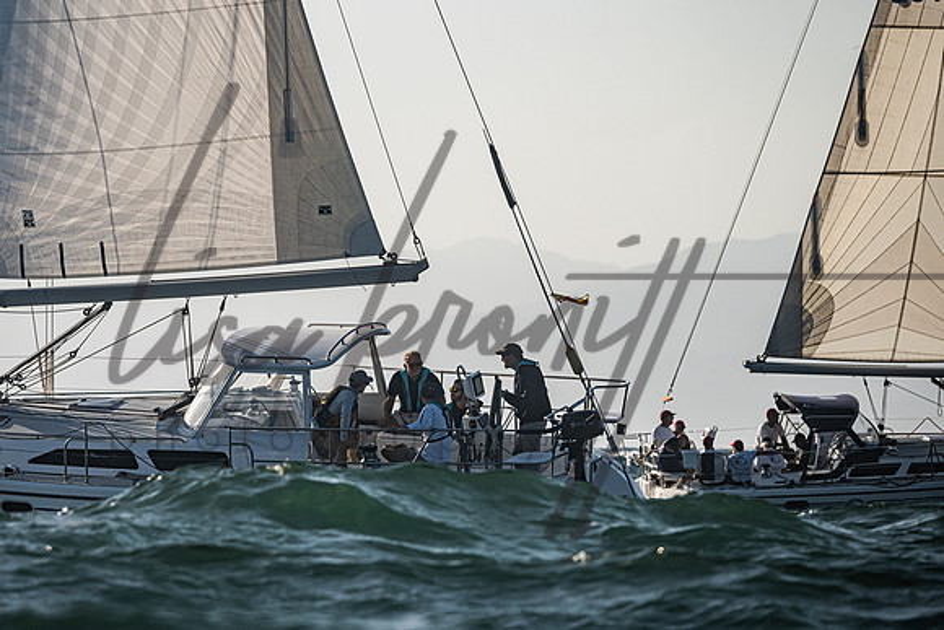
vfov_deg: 4.2
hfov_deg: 6.3
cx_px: 354
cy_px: 225
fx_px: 8591
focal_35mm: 328
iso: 400
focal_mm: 250
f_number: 5.6
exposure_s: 1/8000
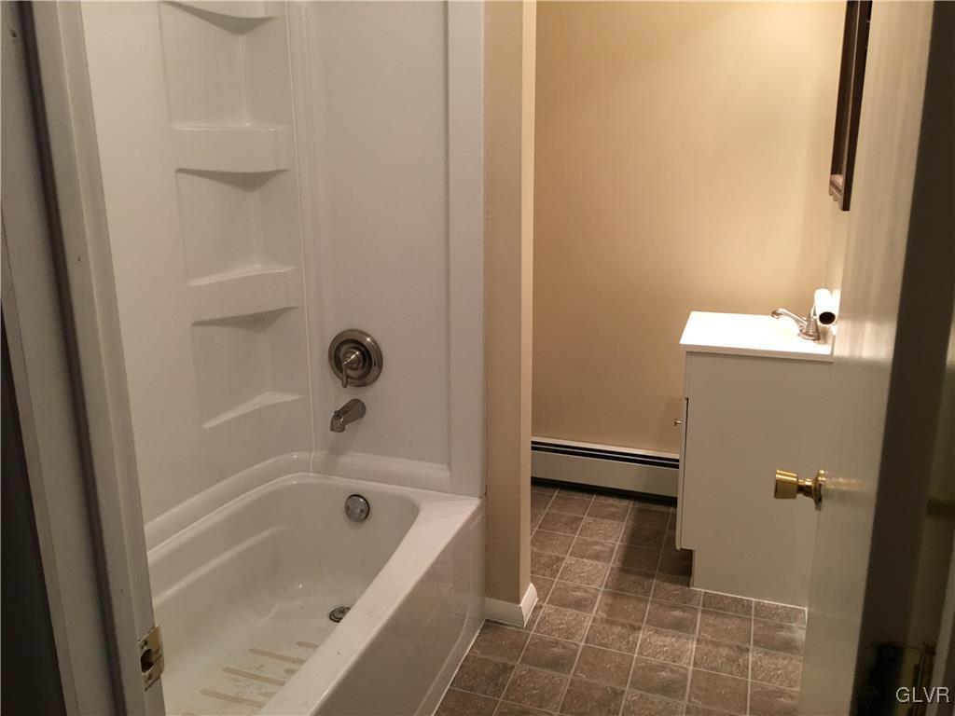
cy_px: 358
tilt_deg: -12.9
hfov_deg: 61.7
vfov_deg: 48.2
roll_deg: +0.3
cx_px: 478
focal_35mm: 29
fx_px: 800
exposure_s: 1/15
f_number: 2.2
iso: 50
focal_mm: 4.15
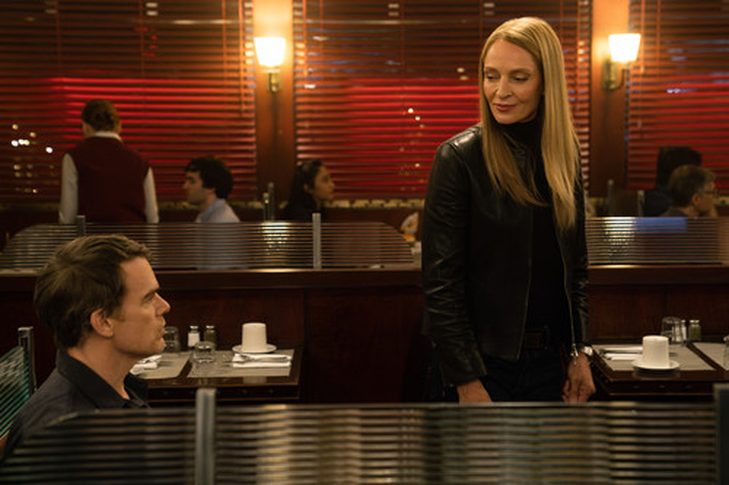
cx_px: 364
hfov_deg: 32.9
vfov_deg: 22.2
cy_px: 242
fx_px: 1235
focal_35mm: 61
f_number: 3.5
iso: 12800
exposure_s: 1/100
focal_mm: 61
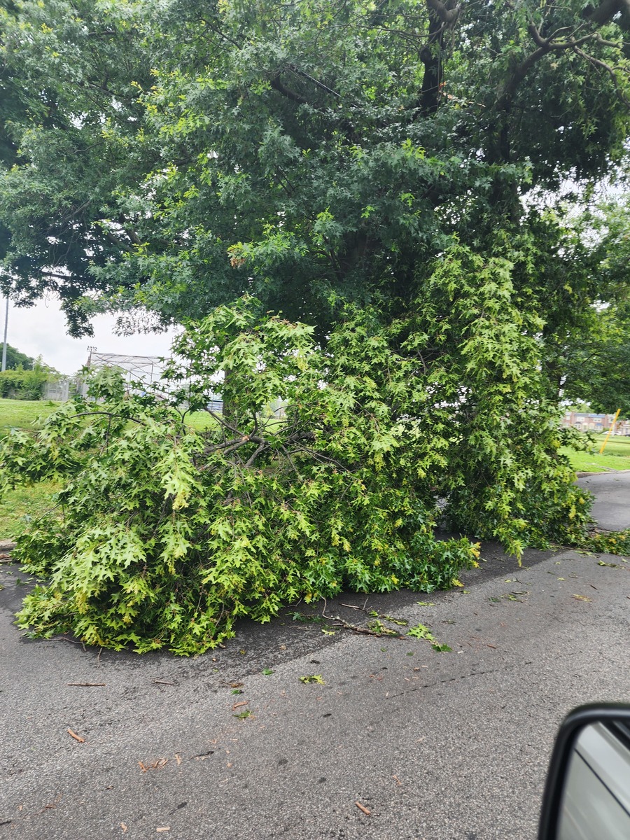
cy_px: 420
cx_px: 315
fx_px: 558
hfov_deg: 58.9
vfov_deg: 73.9
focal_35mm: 23
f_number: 1.8
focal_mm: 6.4
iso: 16
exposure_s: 1/180
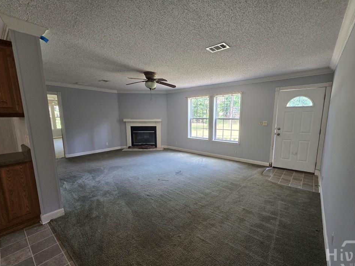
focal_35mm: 14
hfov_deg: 102.0
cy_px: 141
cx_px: 186
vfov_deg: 85.6
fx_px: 144
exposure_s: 1/60
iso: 200
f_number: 2.2
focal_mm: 2.2
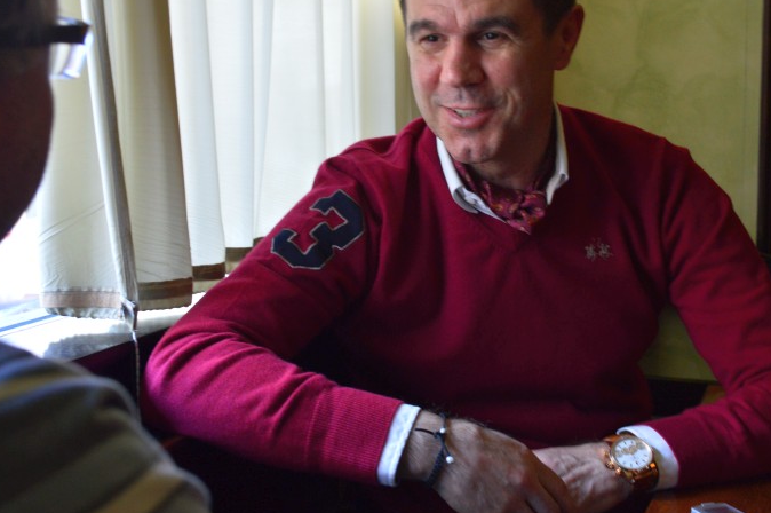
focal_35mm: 57
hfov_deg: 35.1
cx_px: 392
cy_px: 219
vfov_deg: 23.7
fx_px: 1220
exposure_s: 1/30
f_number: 7.1
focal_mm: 32
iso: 800
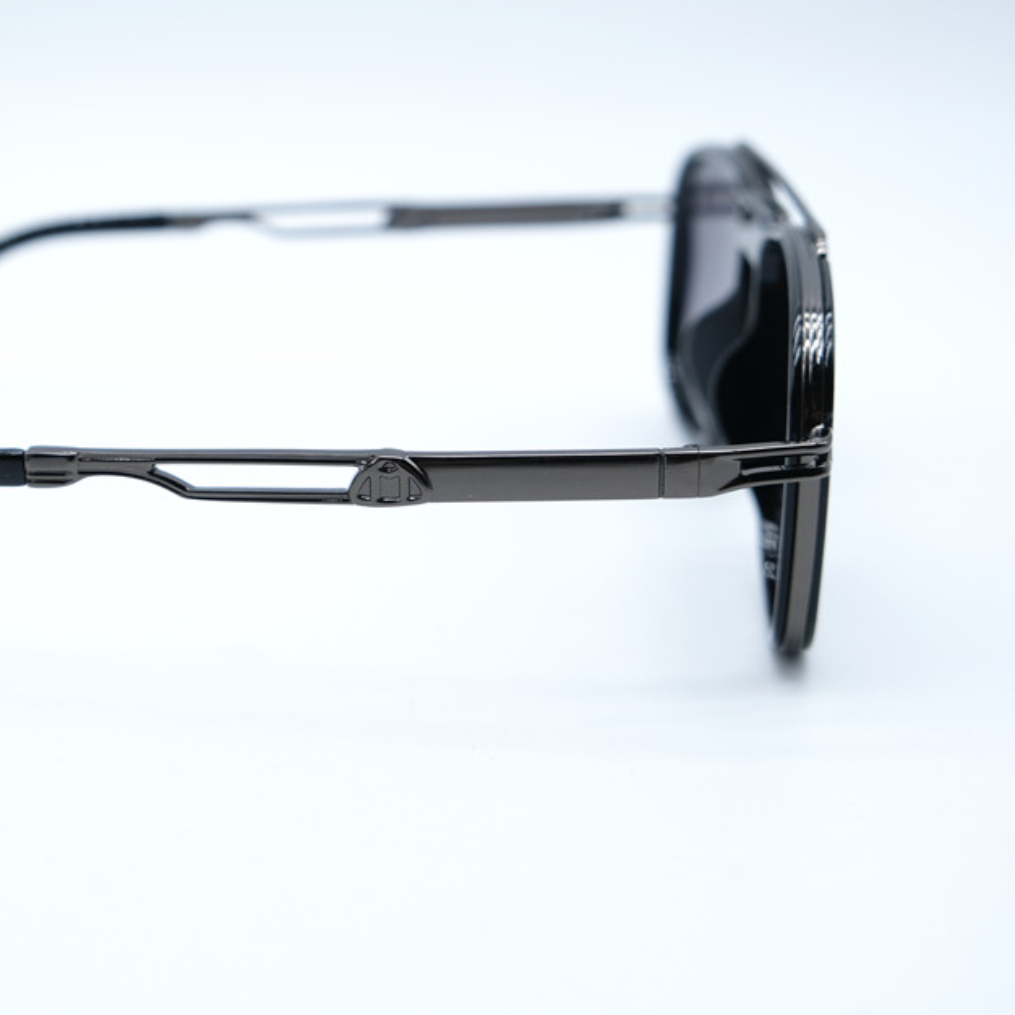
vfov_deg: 30.0
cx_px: 230
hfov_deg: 29.5
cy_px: 522
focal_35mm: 57
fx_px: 1891
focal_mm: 27.7
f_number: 4.5
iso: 160
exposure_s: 1/250
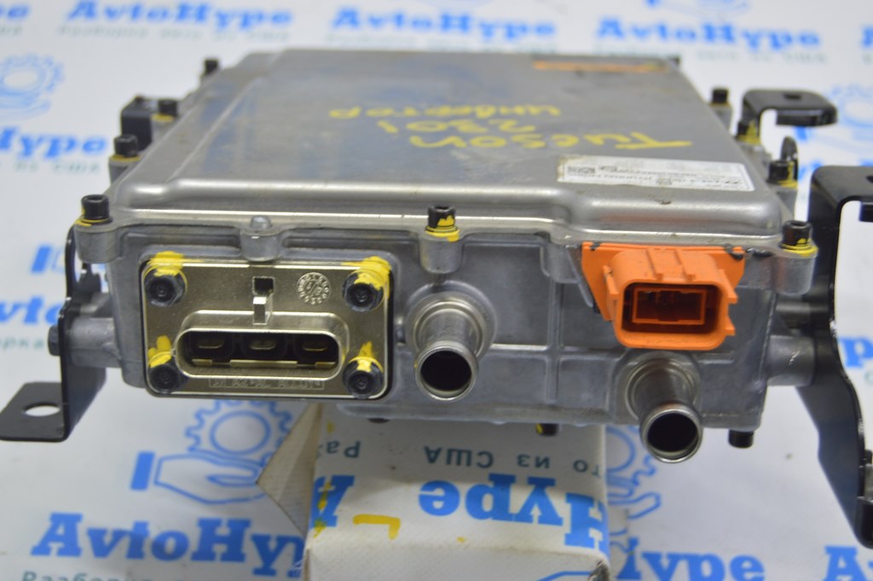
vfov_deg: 22.6
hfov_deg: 33.4
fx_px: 1454
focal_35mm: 60
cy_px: 290
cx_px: 436
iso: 400
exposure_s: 1/20
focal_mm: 40
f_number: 5.6
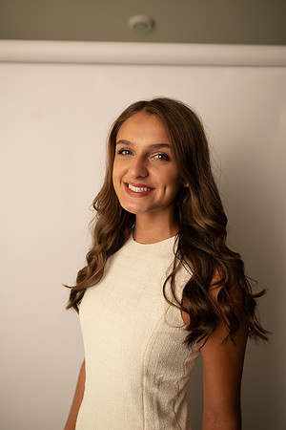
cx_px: 143
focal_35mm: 24
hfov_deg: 53.1
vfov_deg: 73.7
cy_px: 215
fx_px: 286
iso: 100
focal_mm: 24
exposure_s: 1/160
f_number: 3.2
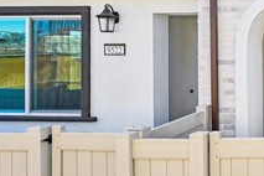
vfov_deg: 31.2
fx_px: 308
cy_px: 40
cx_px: 371
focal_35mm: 42
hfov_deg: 31.2
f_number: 8
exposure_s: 1/200
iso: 125
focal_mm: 14
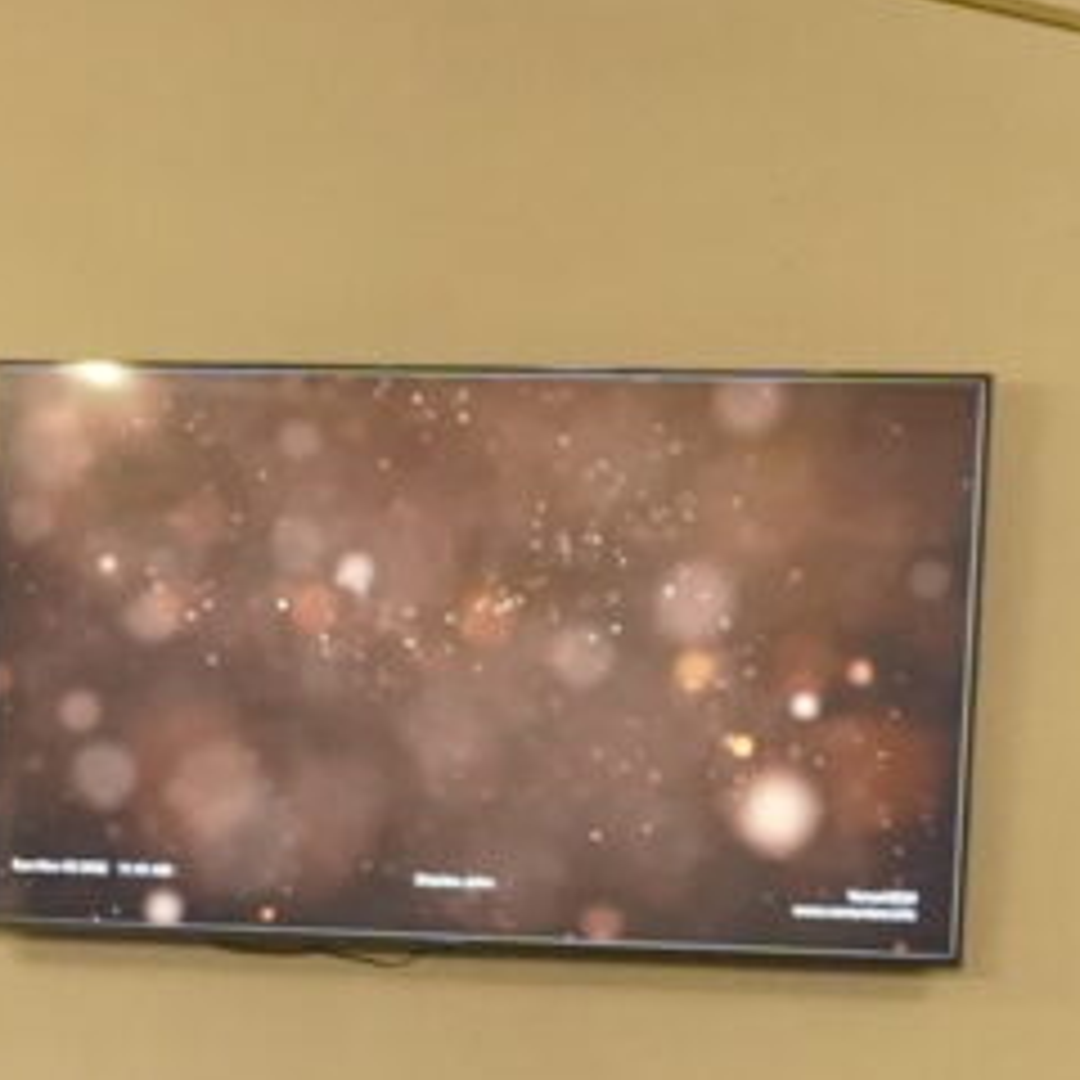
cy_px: 1559
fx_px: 9283
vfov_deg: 6.6
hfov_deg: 6.4
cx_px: -1426
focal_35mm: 263
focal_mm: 29
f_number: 6.3
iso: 5000
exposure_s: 1/125
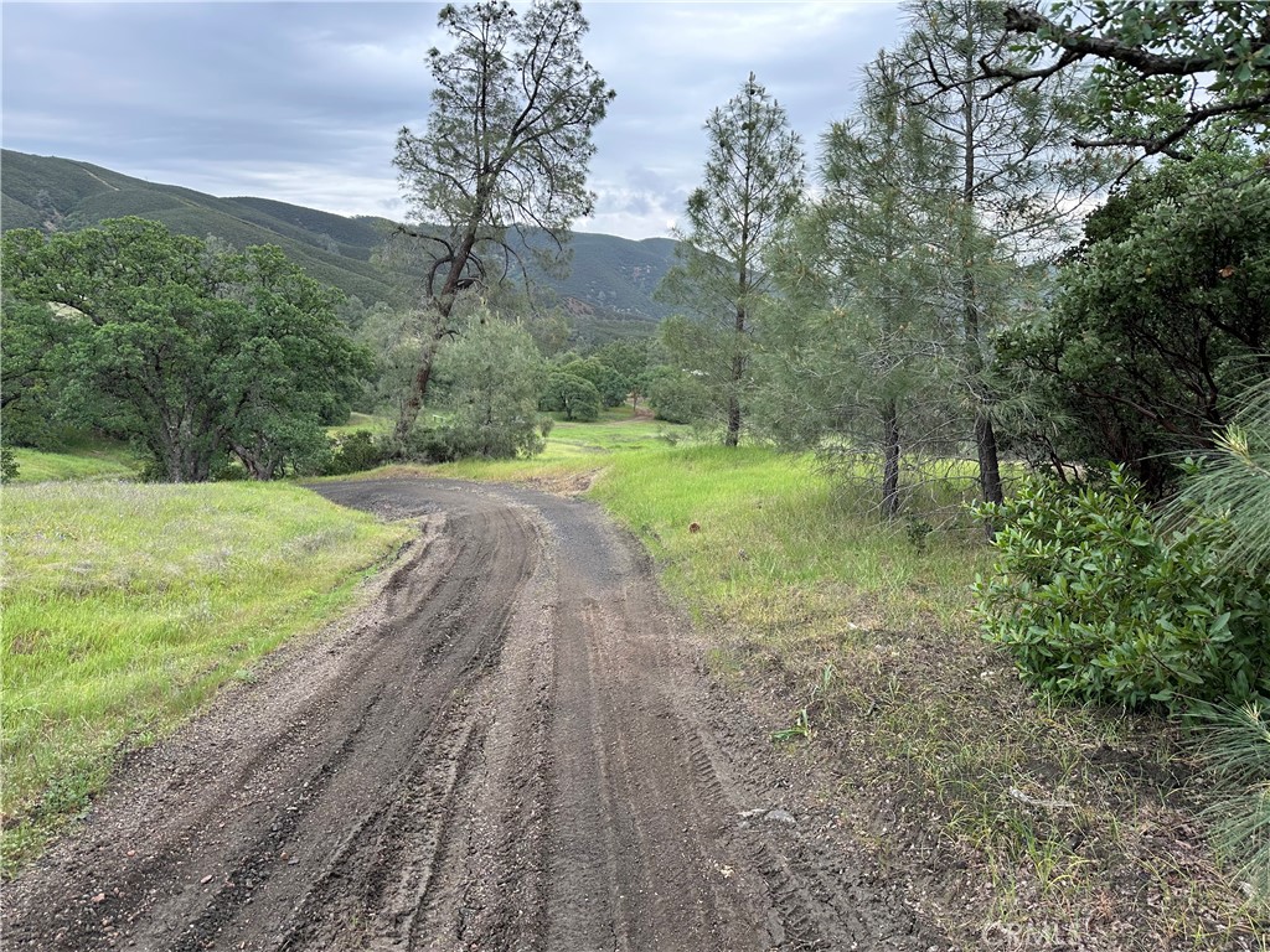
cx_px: 635
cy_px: 476
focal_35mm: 24
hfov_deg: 71.6
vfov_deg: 56.8
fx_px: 881
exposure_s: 1/822
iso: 80
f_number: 1.78
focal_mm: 6.86
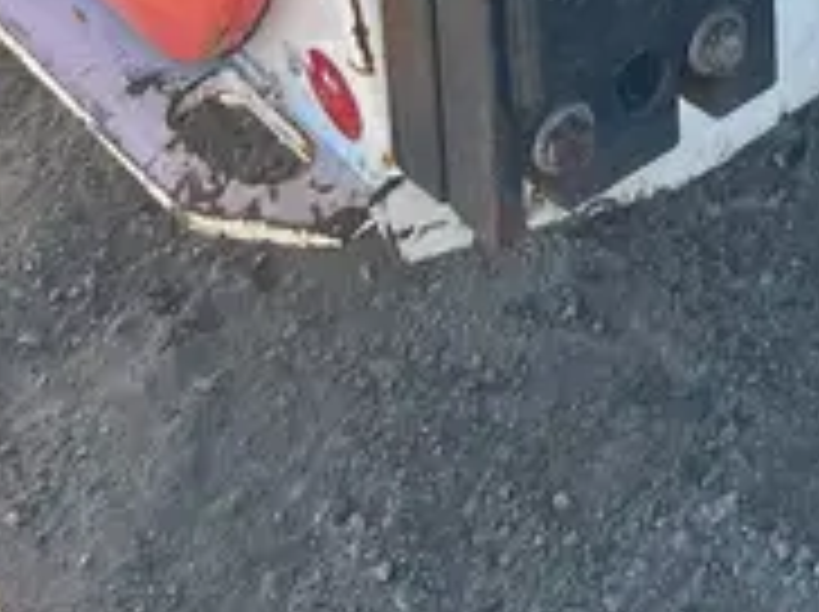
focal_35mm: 105
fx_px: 2481
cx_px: 1022
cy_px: -920
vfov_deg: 11.3
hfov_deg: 17.7
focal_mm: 5.7
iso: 50
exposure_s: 1/1209
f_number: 1.5
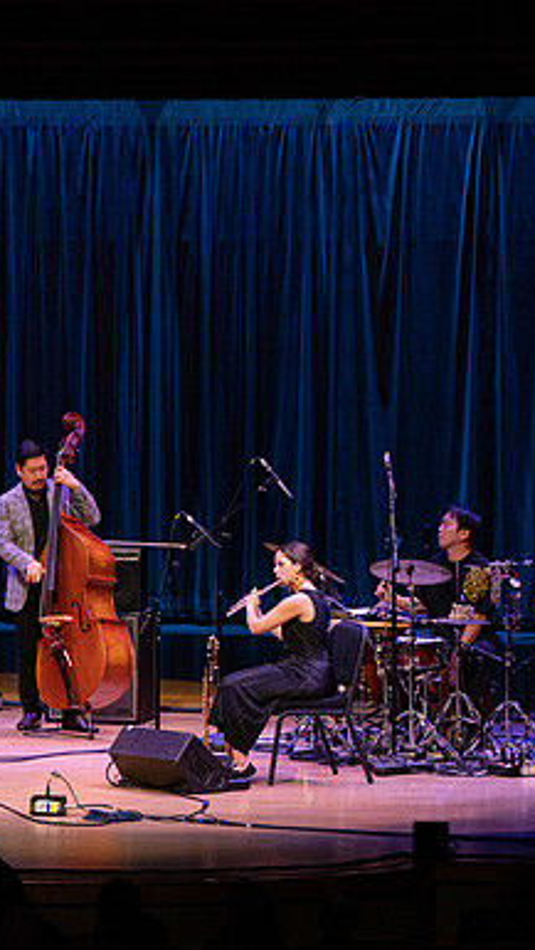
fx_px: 5439
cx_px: -174
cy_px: 537
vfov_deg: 10.0
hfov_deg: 5.6
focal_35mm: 216
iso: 4000
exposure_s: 1/250
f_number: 8
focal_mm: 121
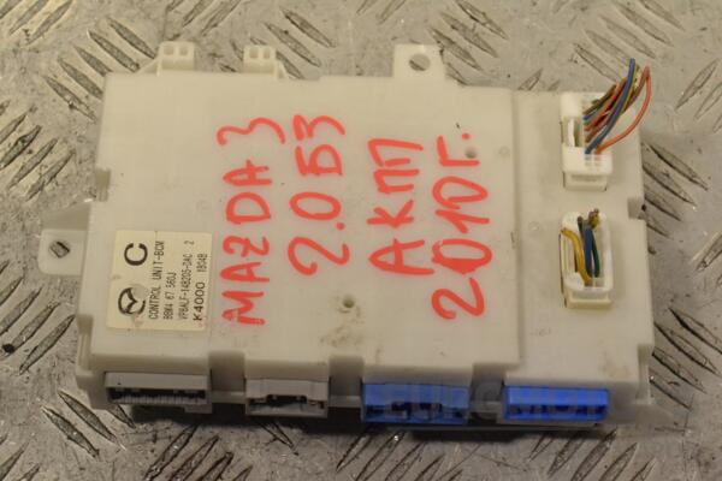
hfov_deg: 24.6
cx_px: 361
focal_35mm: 82
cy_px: 240
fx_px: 1654
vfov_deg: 16.6
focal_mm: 55
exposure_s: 1/400
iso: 3200
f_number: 10
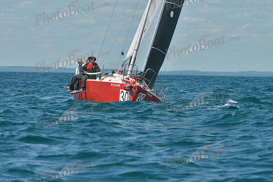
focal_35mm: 272
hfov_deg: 7.6
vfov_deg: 5.0
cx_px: 138
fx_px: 2062
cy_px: 81
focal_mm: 240
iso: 280
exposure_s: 1/800
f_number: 10
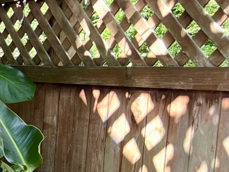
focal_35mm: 106
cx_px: -223
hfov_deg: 15.2
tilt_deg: -6.9
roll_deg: -0.9
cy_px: 147
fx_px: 701
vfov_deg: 13.9
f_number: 1.5
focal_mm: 5.7
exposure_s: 1/135
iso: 50
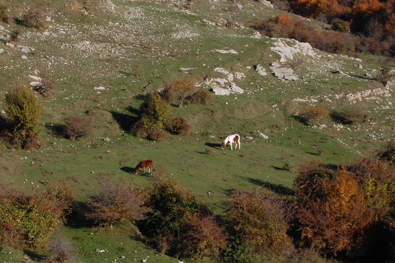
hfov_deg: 21.1
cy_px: 135
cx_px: 204
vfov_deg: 14.2
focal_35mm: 97
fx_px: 1059
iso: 400
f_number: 10
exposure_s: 1/400
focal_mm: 55
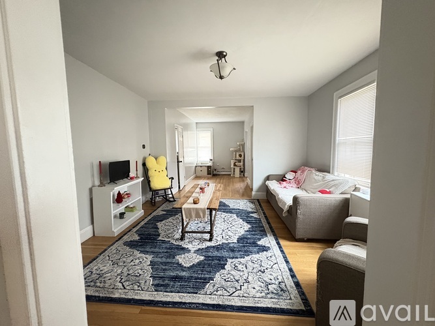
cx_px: 218
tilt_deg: -4.9
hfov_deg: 102.1
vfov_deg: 85.7
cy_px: 163
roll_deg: +0.7
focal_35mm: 14
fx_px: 176
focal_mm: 2.22
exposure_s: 1/30
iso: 1250
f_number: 2.2
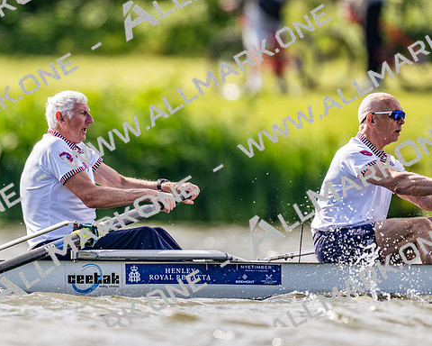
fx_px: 13054
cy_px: 173
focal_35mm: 1021
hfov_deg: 1.9
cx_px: 172
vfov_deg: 1.5
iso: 400
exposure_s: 1/2500
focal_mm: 600
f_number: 4
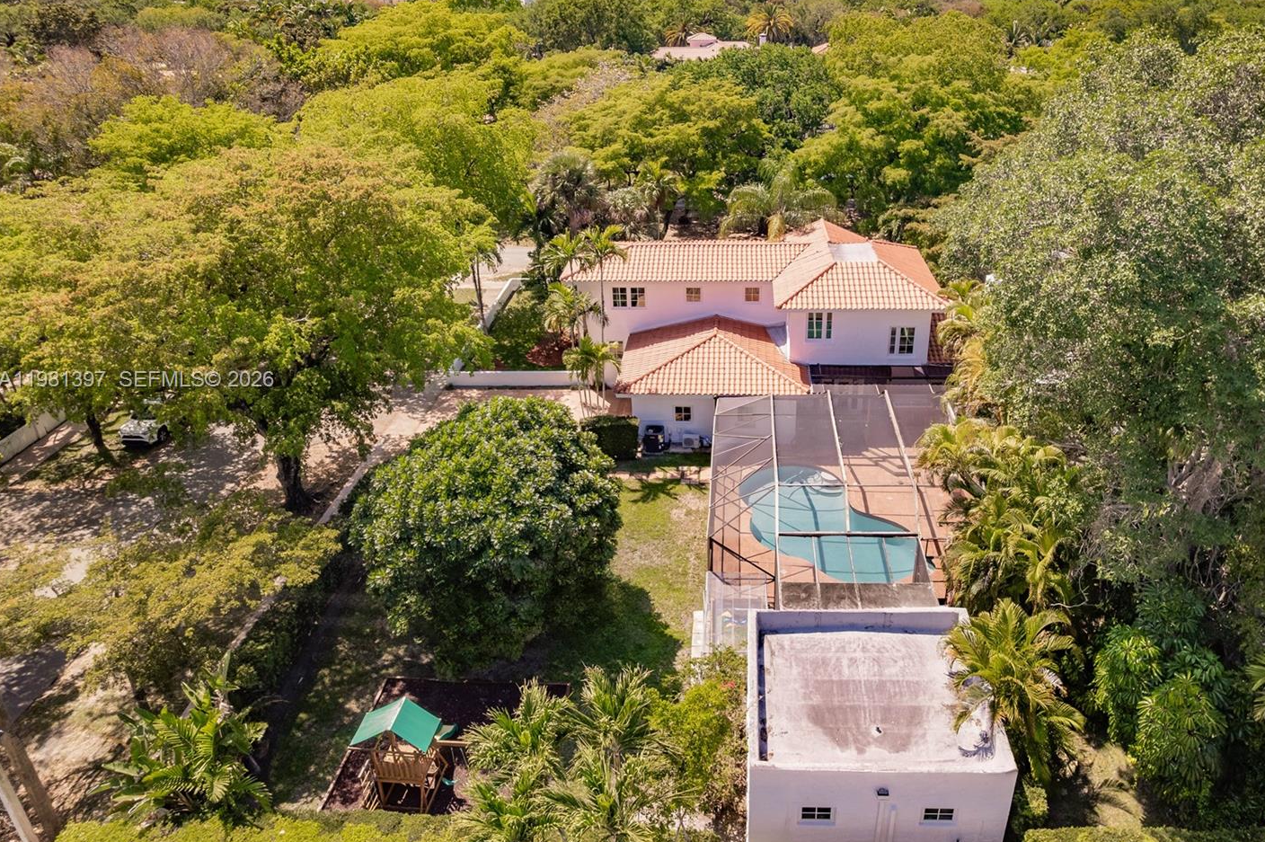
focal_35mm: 25
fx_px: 878
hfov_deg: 71.2
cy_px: 381
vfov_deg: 51.2
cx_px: 713
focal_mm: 8.38
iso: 100
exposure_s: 1/30
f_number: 2.8
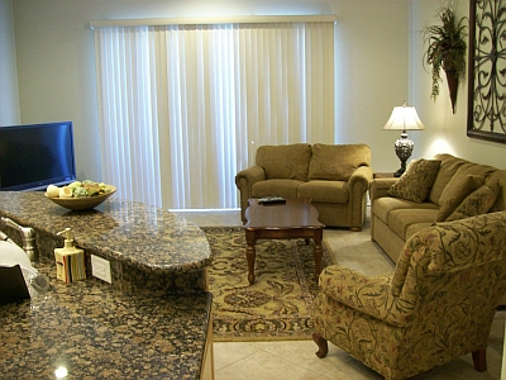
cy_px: 190
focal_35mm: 36
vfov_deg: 39.7
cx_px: 253
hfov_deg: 51.4
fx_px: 526
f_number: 2.7
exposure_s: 1/13.6
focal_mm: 6
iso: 160
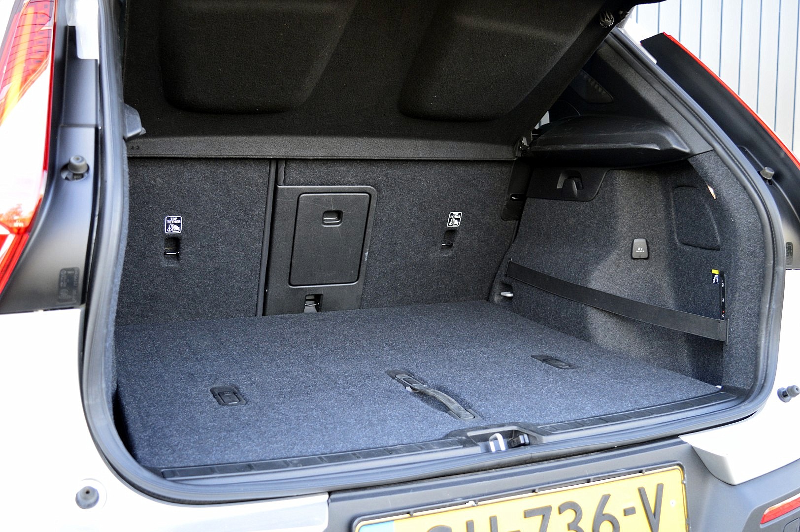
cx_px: 400
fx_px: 799
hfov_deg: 53.2
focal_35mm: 36
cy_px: 266
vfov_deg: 36.8
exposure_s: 1/60
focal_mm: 24
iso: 800
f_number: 4
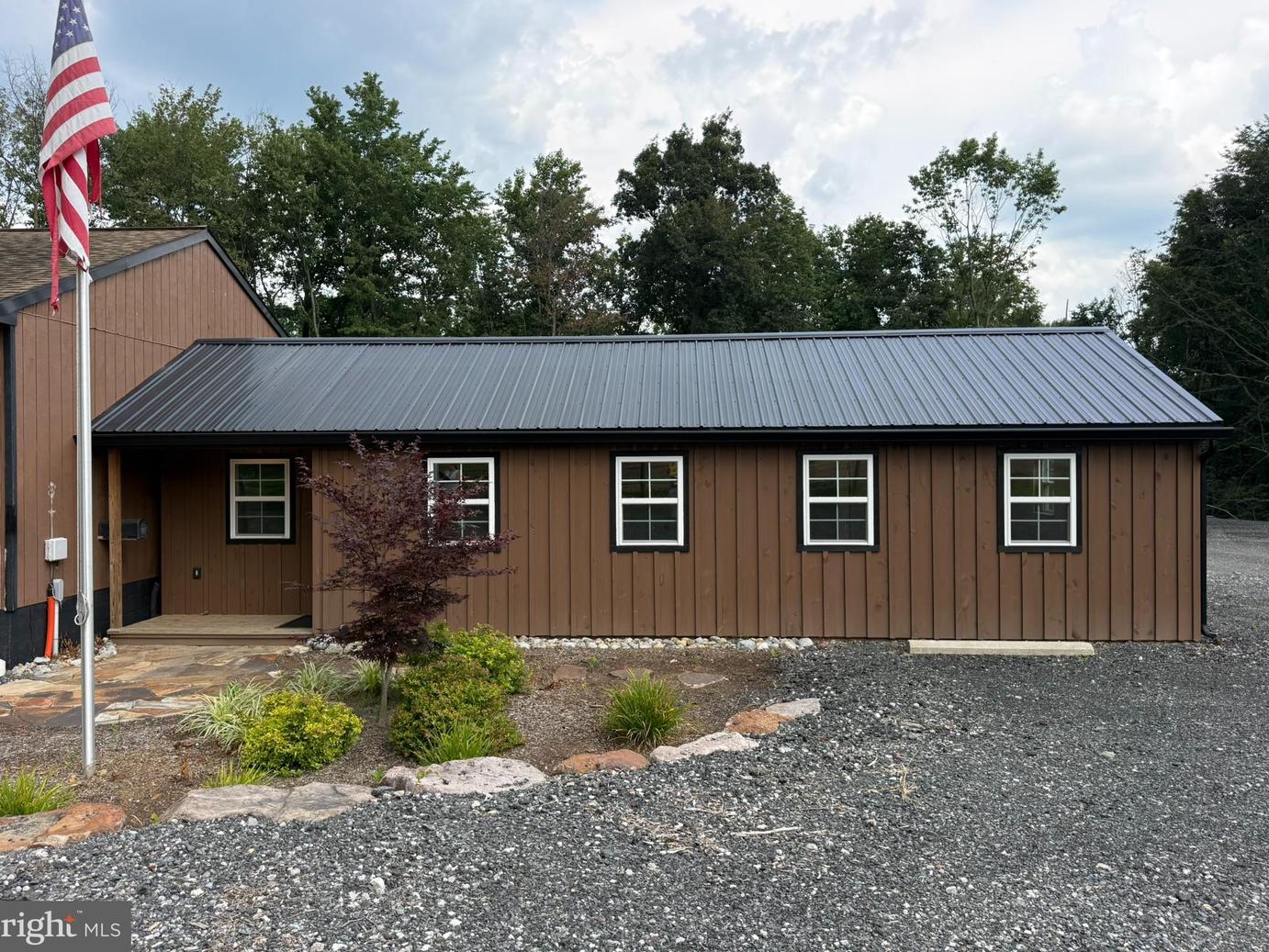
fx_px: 917
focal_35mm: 25
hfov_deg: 69.4
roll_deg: +0.0
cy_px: 458
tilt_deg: +0.4
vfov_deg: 54.9
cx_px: 631
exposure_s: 1/1727
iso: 100
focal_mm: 6.76
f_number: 1.78
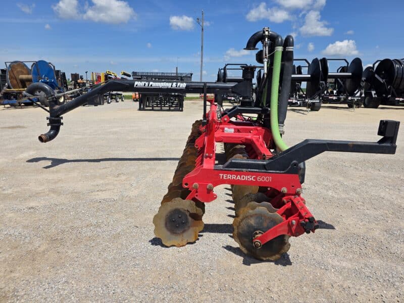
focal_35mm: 23
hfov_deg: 73.9
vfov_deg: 58.9
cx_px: 202
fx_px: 268
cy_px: 152
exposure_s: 1/7944
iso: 80
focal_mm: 6.3
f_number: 1.7
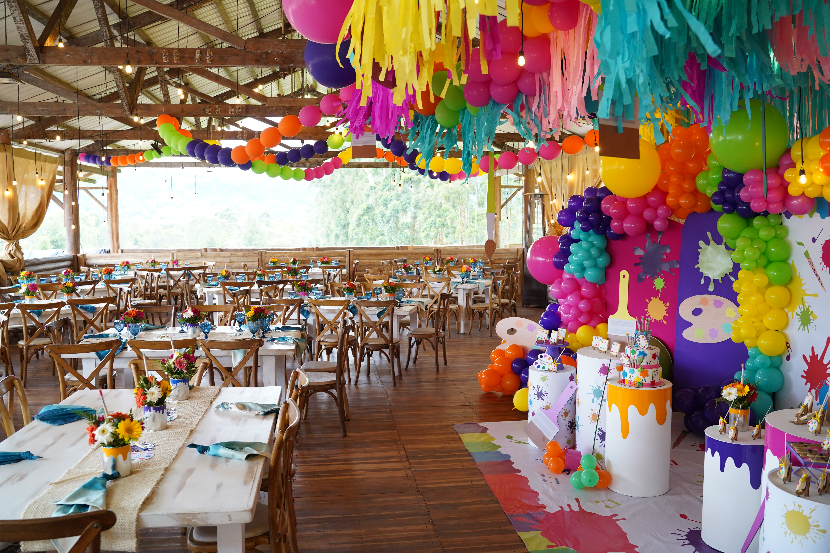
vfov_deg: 46.4
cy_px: 276
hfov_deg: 65.5
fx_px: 646
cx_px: 415
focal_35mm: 28
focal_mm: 28
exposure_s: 1/160
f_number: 4
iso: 1000
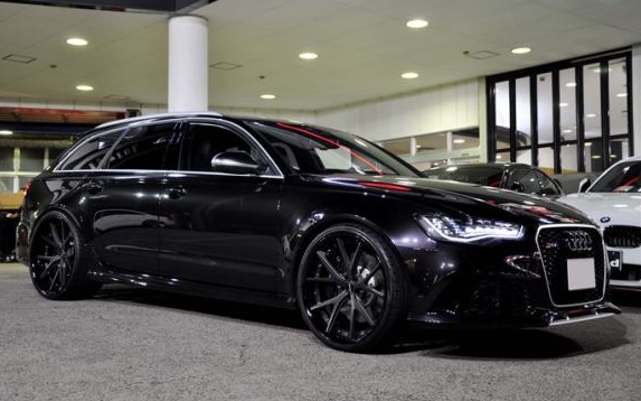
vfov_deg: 25.8
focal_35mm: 50
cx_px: 314
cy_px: 188
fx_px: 873
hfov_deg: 40.3
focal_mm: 32
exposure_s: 1/15
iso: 400
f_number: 4.2
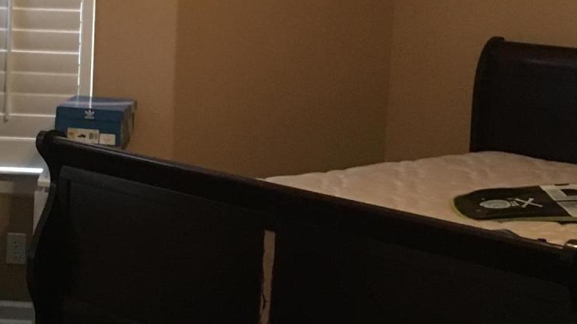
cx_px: 146
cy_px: 100
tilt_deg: -8.5
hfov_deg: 24.5
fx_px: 1315
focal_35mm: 86
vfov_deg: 14.0
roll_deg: -2.1
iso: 200
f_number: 2.2
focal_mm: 4.15
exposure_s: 1/15
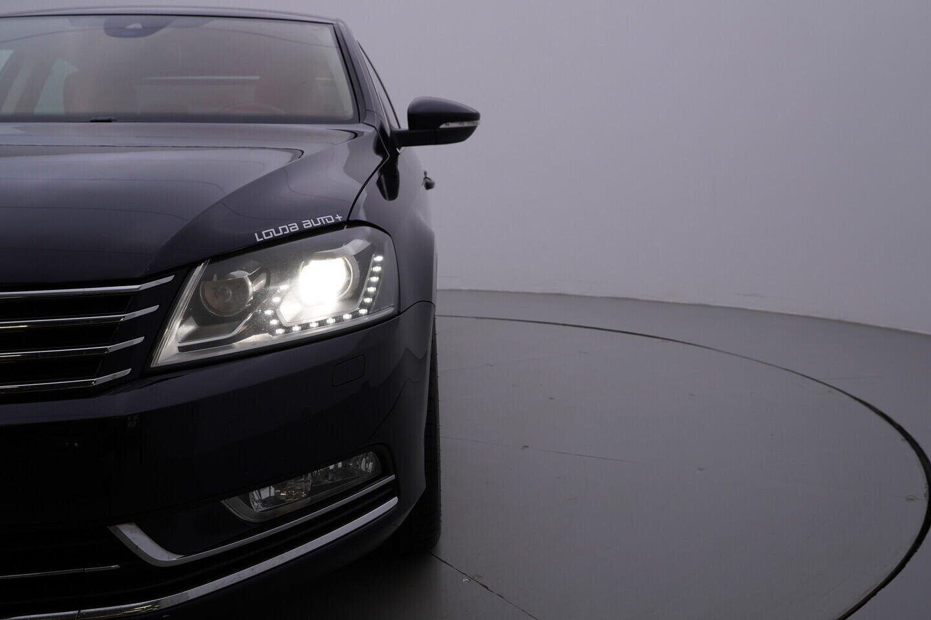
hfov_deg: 53.1
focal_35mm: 36
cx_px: 466
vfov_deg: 36.9
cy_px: 310
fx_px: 931
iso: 125
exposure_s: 1/125
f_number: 5.6
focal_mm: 24
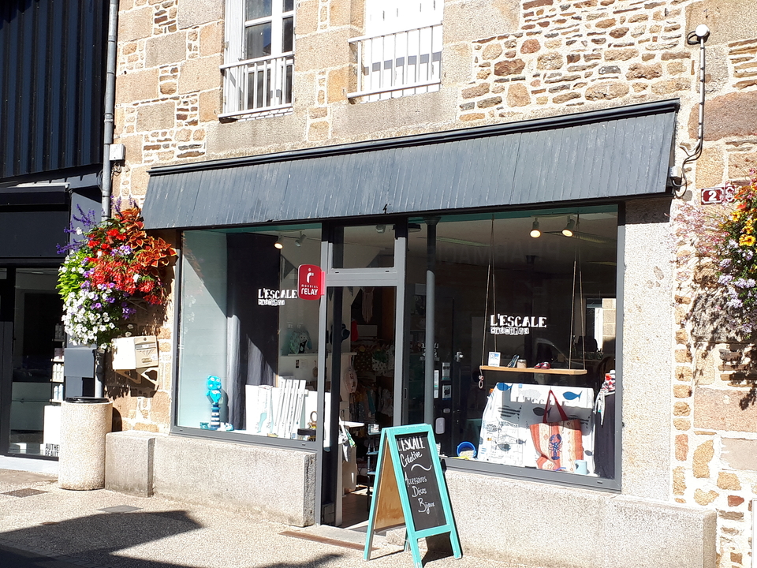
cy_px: 284
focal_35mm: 27
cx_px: 378
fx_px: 590
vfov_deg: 51.4
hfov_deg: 65.3
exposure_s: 1/894
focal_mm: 3.6
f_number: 1.9
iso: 40
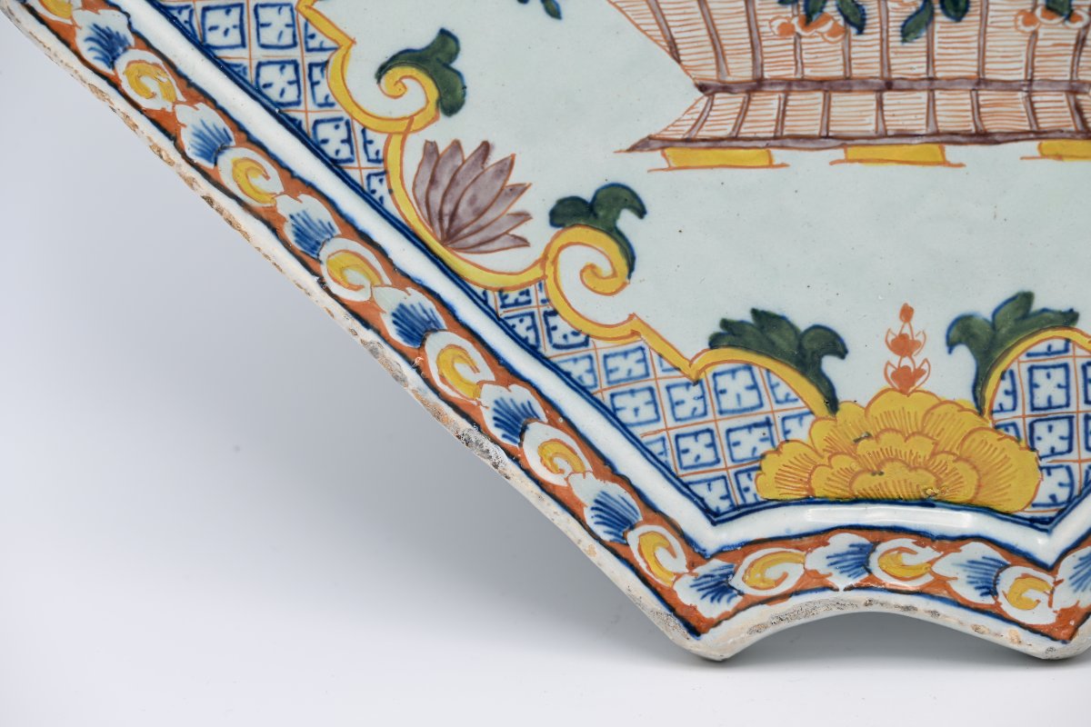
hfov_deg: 10.3
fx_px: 6061
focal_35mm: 200
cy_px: 364
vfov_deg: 6.9
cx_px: 546
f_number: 10
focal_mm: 200
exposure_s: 1/25
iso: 100
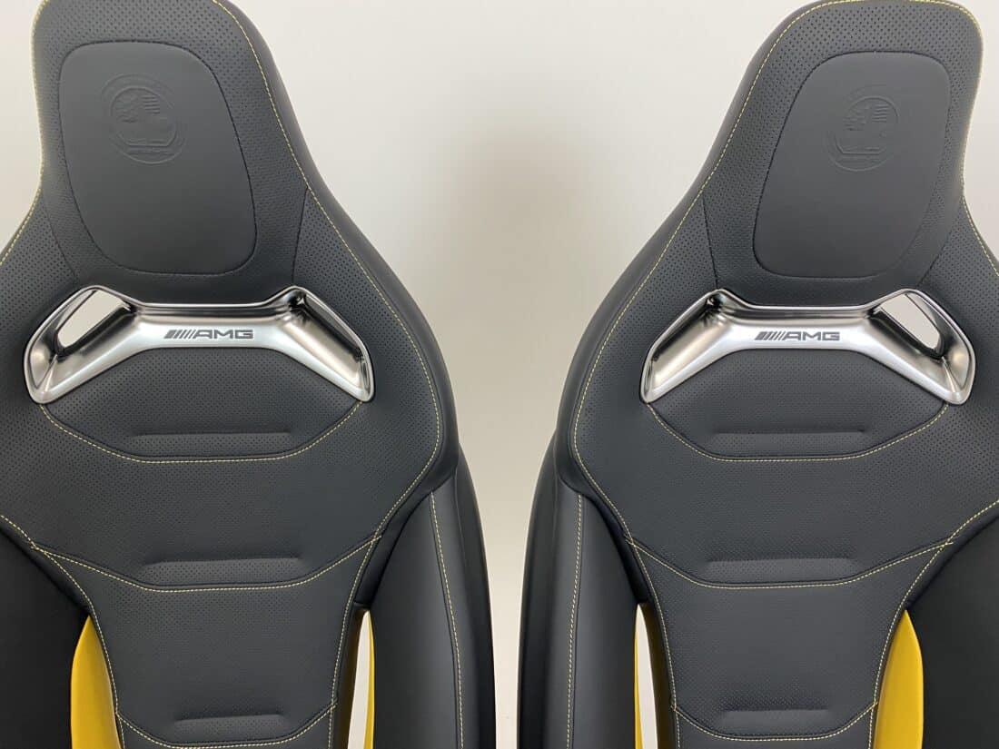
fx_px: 750
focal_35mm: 26
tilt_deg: -15.4
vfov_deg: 53.1
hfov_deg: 67.3
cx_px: 500
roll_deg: -0.7
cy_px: 374
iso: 80
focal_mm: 4.25
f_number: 1.8
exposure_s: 1/50
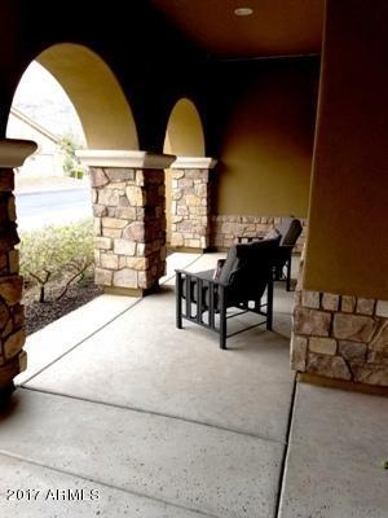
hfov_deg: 53.1
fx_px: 389
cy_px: 259
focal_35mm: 26
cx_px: 194
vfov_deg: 67.3
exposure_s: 1/151
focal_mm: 4.2
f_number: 1.7
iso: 50
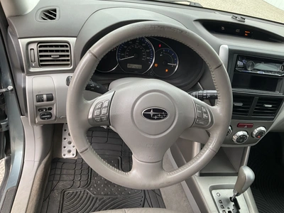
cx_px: 142
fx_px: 238
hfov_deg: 61.7
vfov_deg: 48.2
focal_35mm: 29
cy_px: 106
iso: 64
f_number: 1.8
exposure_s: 1/122
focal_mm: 3
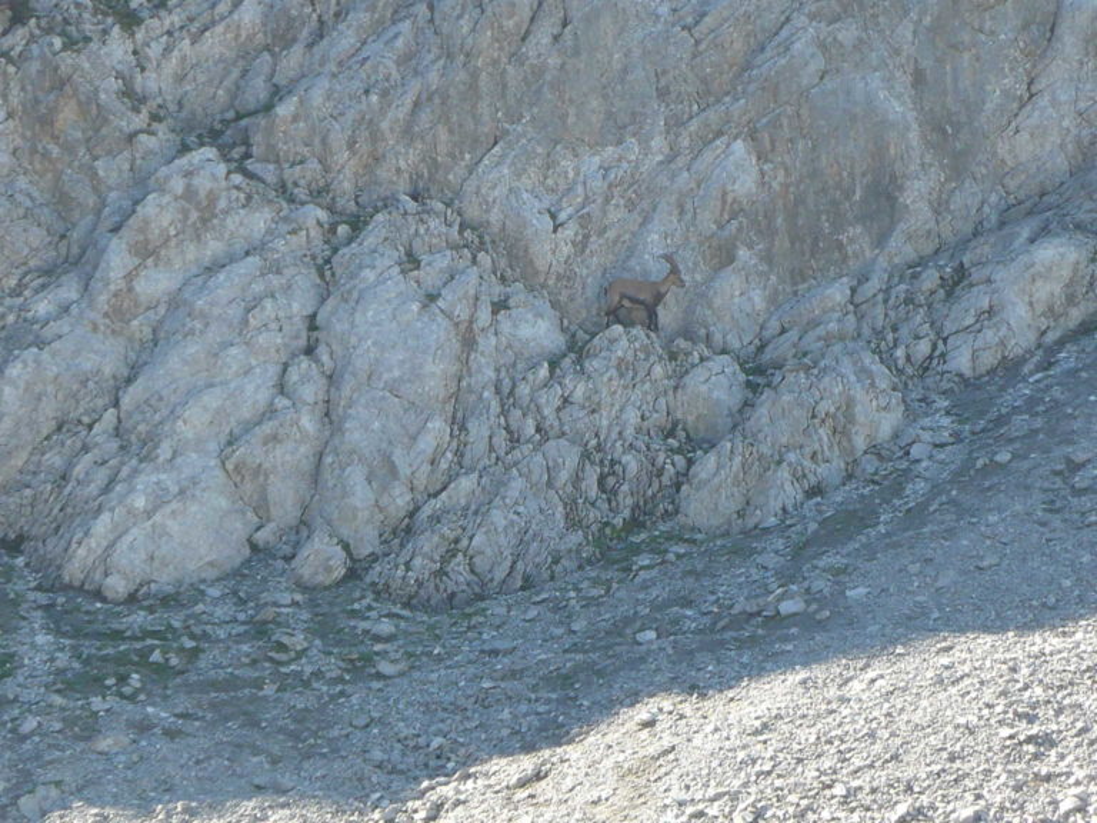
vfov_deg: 3.3
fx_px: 14071
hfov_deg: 4.5
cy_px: 412
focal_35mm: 444
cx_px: 548
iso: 160
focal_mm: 42.8
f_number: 5.9
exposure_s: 1/125
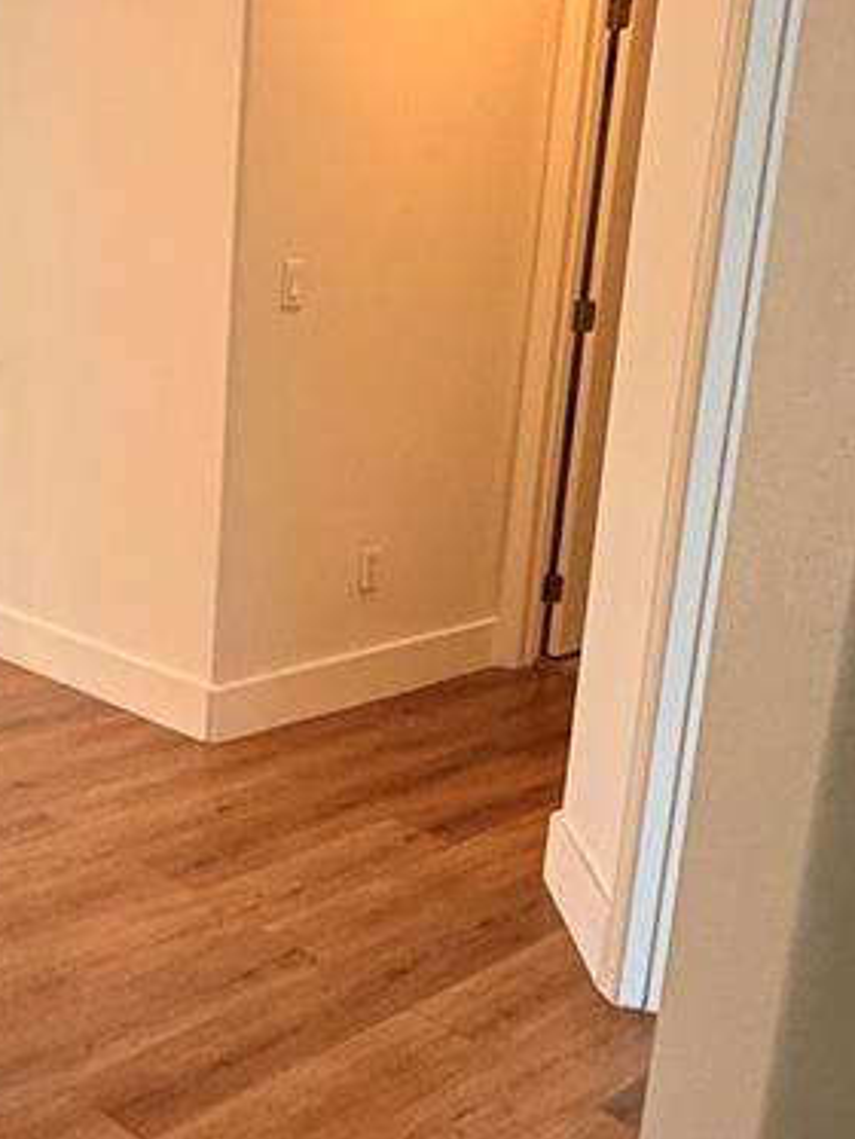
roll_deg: -0.2
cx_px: 82
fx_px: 1481
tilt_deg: -15.3
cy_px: 629
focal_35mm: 45
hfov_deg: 30.7
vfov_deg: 42.0
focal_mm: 2.22
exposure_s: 1/60
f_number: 2.2
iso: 250
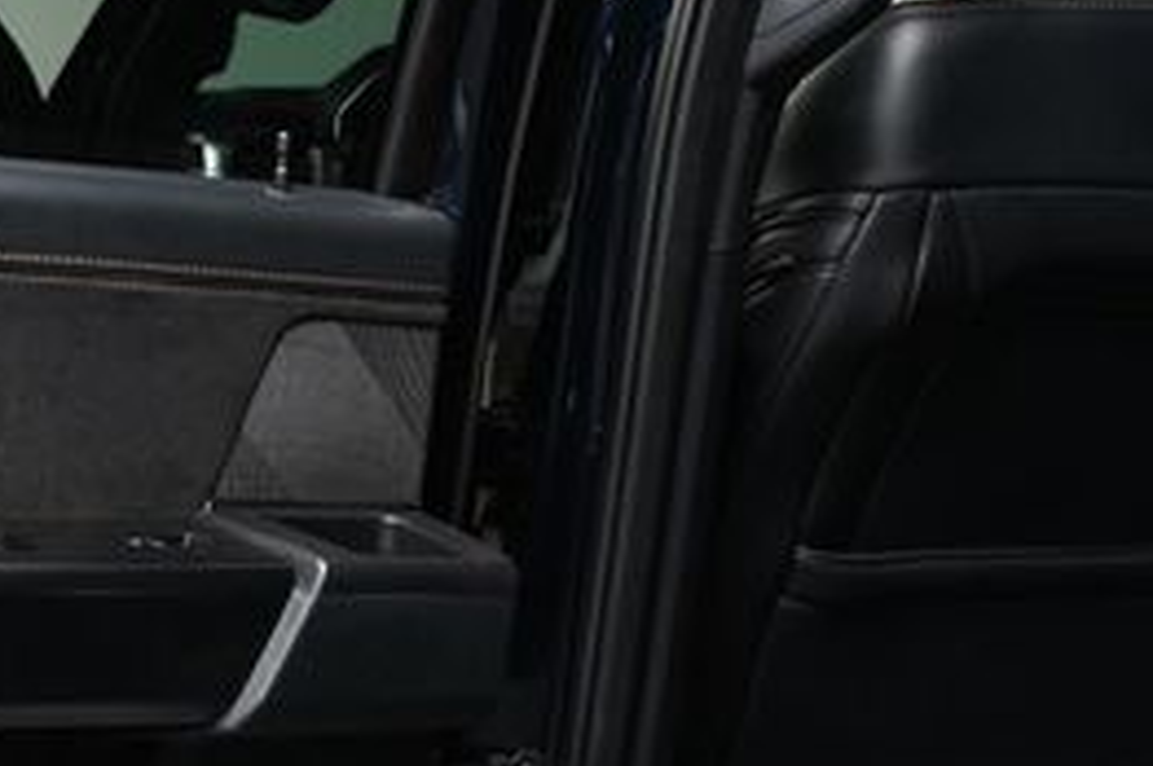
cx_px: -172
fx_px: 2111
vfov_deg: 19.8
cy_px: 806
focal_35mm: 66
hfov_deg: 27.5
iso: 100
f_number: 5
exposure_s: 1/100
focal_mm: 18
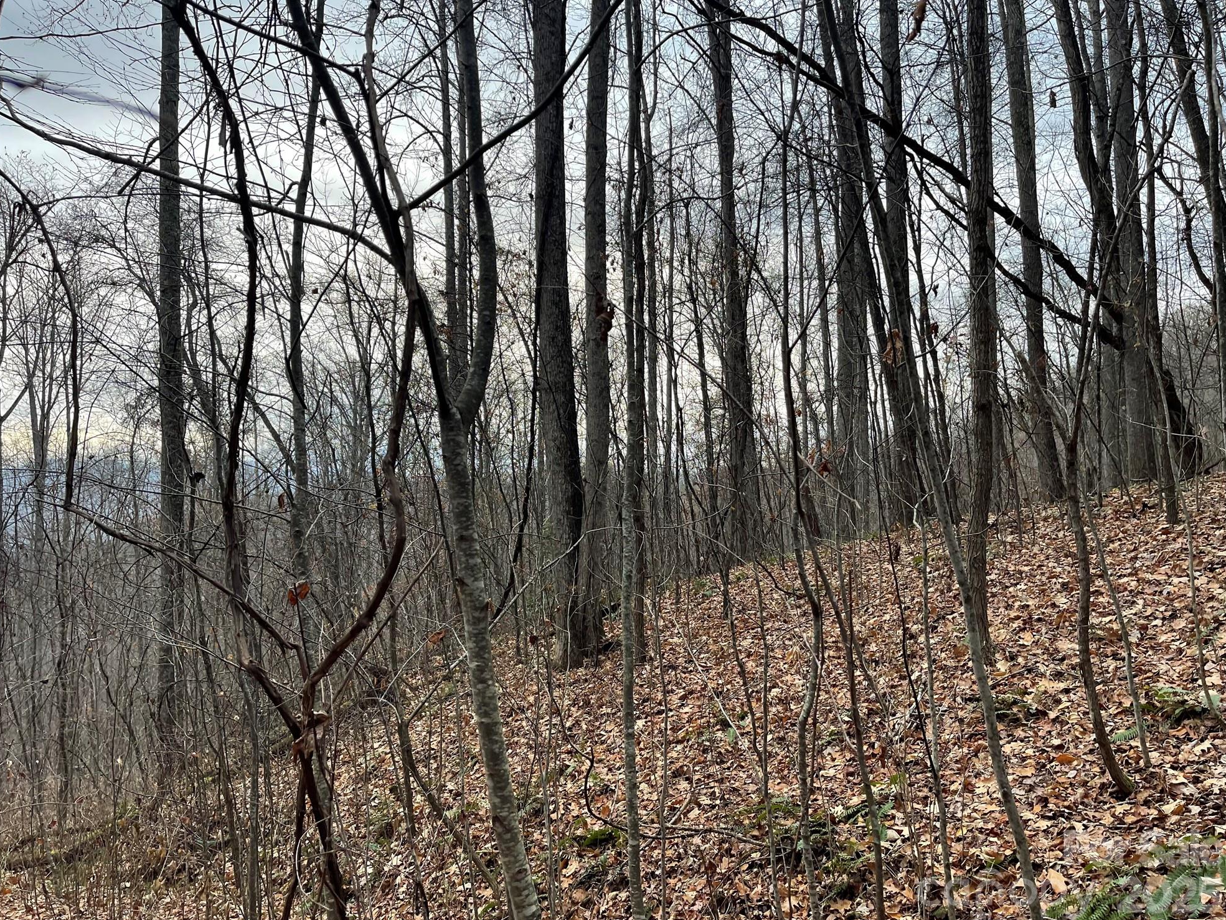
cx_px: 631
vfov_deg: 53.1
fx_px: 921
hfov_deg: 67.3
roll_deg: -1.2
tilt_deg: +1.2
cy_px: 468
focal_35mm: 26
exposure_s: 1/121
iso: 100
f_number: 1.6
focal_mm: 5.1
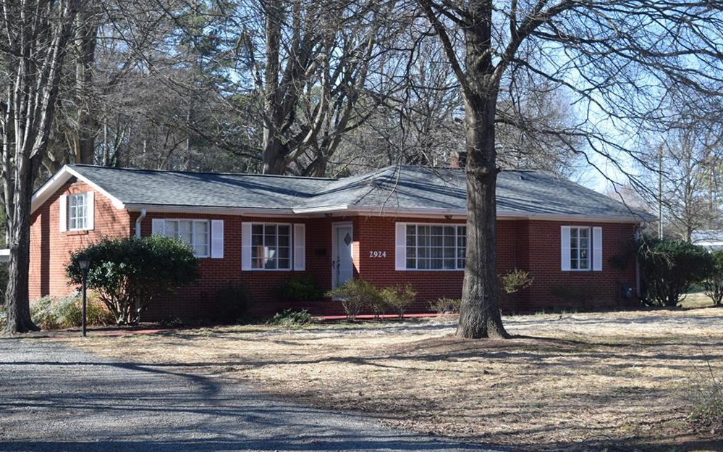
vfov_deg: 18.5
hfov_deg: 29.2
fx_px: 1389
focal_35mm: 71
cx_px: 366
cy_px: 231
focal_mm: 45
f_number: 8
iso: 320
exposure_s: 1/250
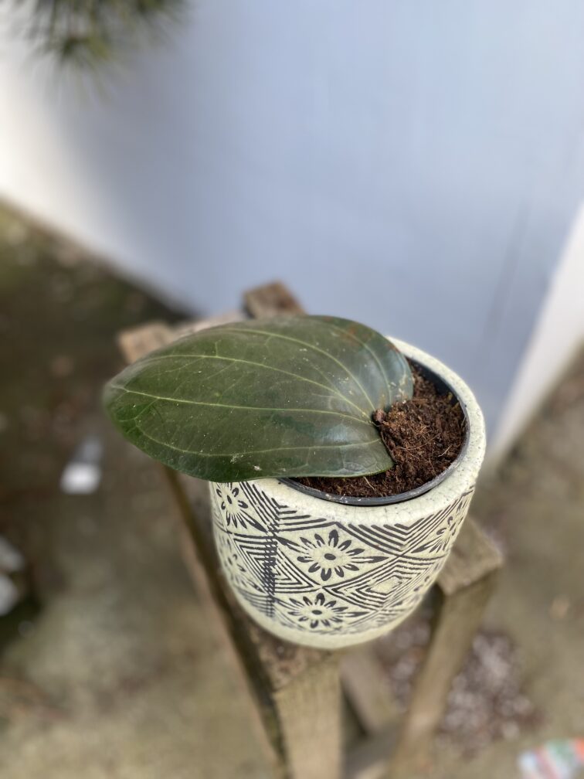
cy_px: 390
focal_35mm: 26
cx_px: 292
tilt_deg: -45.1
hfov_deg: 53.1
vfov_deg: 67.3
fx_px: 585
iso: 50
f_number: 1.8
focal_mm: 4.25
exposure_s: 1/122
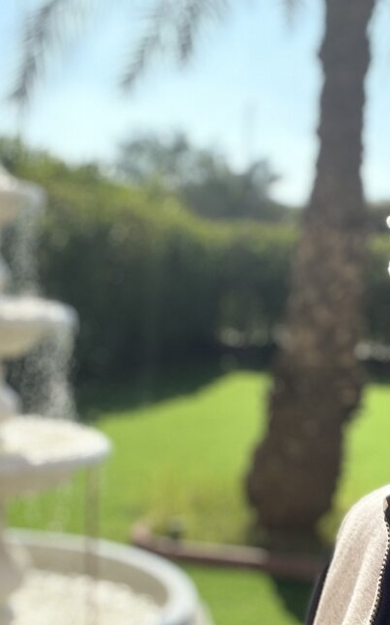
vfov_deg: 33.8
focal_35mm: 59
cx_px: 358
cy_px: 479
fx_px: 1004
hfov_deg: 21.4
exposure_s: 1/447
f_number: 2.2
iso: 32
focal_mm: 2.71
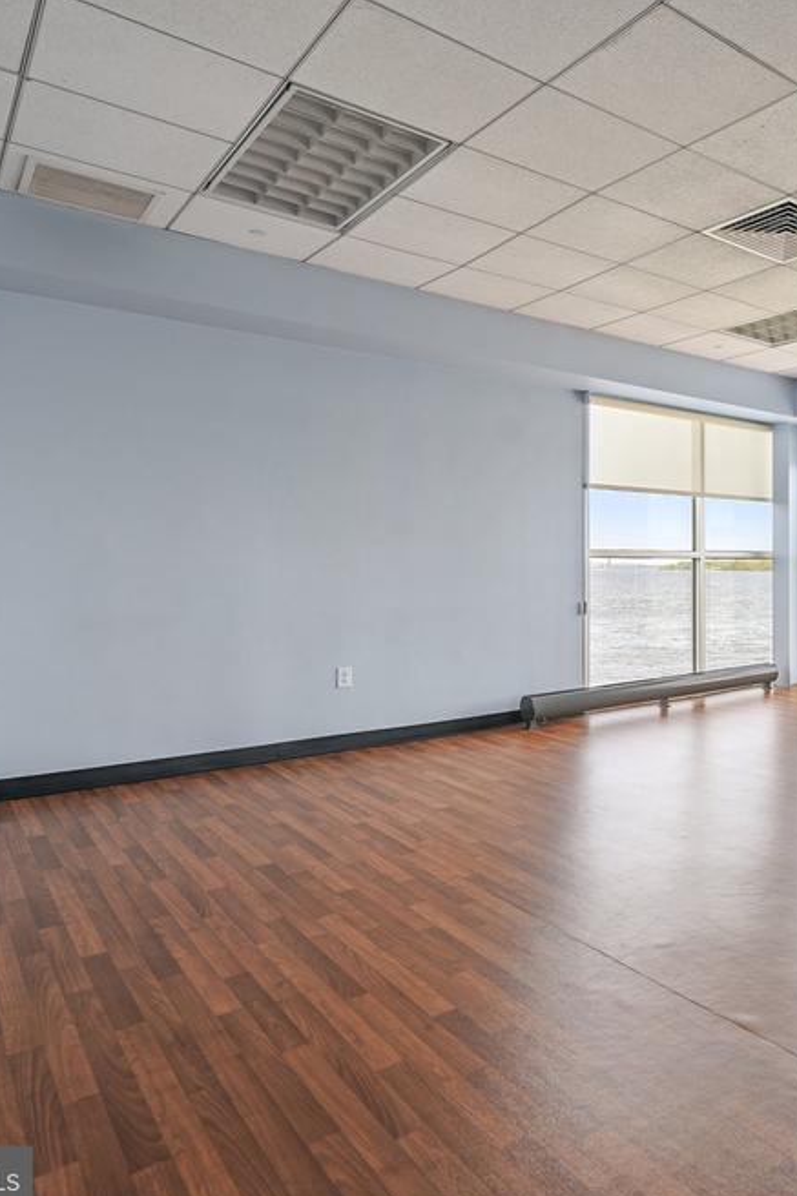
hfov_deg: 44.9
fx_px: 831
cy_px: 589
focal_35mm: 25
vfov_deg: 71.5
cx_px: 764
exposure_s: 1/40
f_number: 6.3
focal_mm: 16
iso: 100
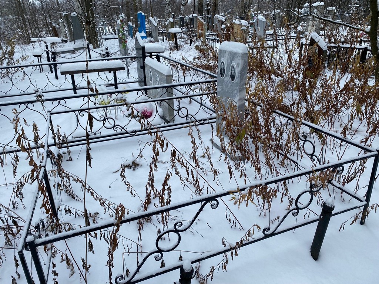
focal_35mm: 26
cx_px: 190
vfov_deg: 53.1
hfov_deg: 67.3
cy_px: 142
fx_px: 285
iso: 32
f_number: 1.8
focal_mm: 4.25
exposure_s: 1/747
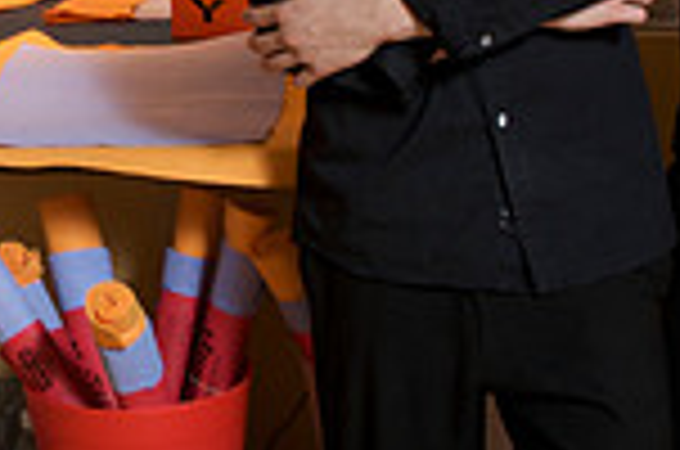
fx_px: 1960
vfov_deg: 12.9
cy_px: 2
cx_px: 180
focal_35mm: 104
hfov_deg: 19.6
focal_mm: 18
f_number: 4.5
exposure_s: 1/30
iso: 200
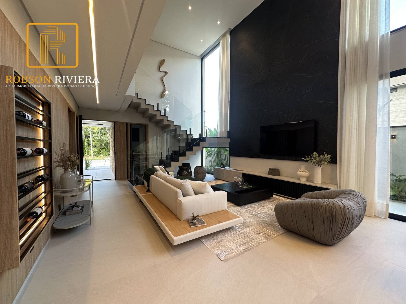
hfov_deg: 102.1
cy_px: 152
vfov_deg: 85.7
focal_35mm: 14
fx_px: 164
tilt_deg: -1.3
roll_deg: -0.1
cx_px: 203
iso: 125
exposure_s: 1/120
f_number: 2.2
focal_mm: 2.22
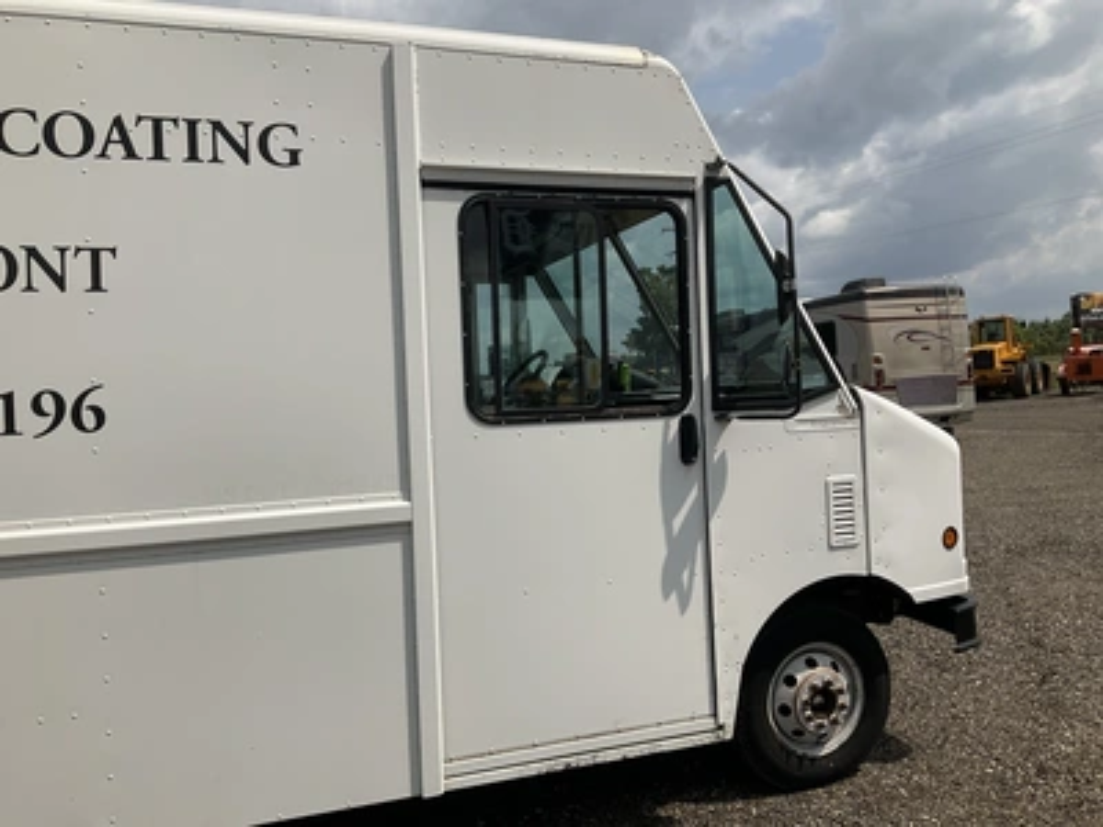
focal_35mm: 29
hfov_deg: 61.7
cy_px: 414
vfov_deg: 48.2
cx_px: 552
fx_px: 924
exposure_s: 1/4065
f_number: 1.8
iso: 25
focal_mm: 3
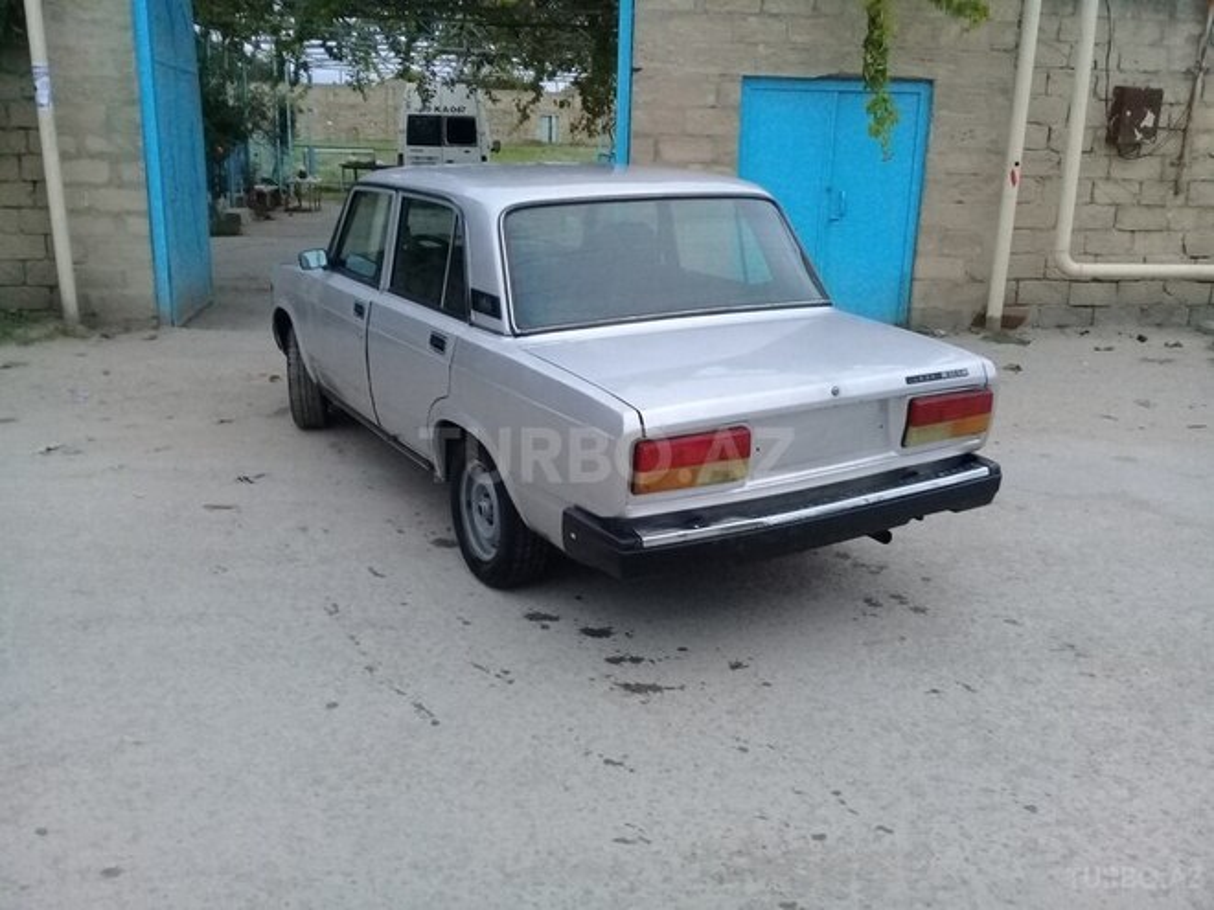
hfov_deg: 58.4
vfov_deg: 45.4
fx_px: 1087
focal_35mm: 31
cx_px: 607
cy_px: 455
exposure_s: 1/20
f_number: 2.2
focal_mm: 3.3
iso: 200
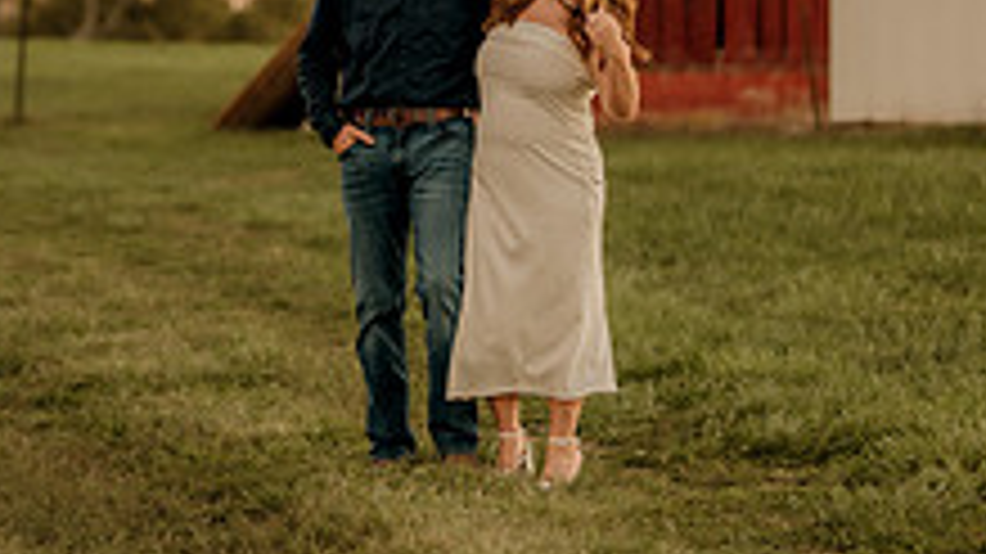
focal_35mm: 183
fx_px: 4783
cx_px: 392
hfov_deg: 11.8
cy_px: -81
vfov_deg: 6.6
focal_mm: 85
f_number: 1.8
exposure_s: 1/100
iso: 200
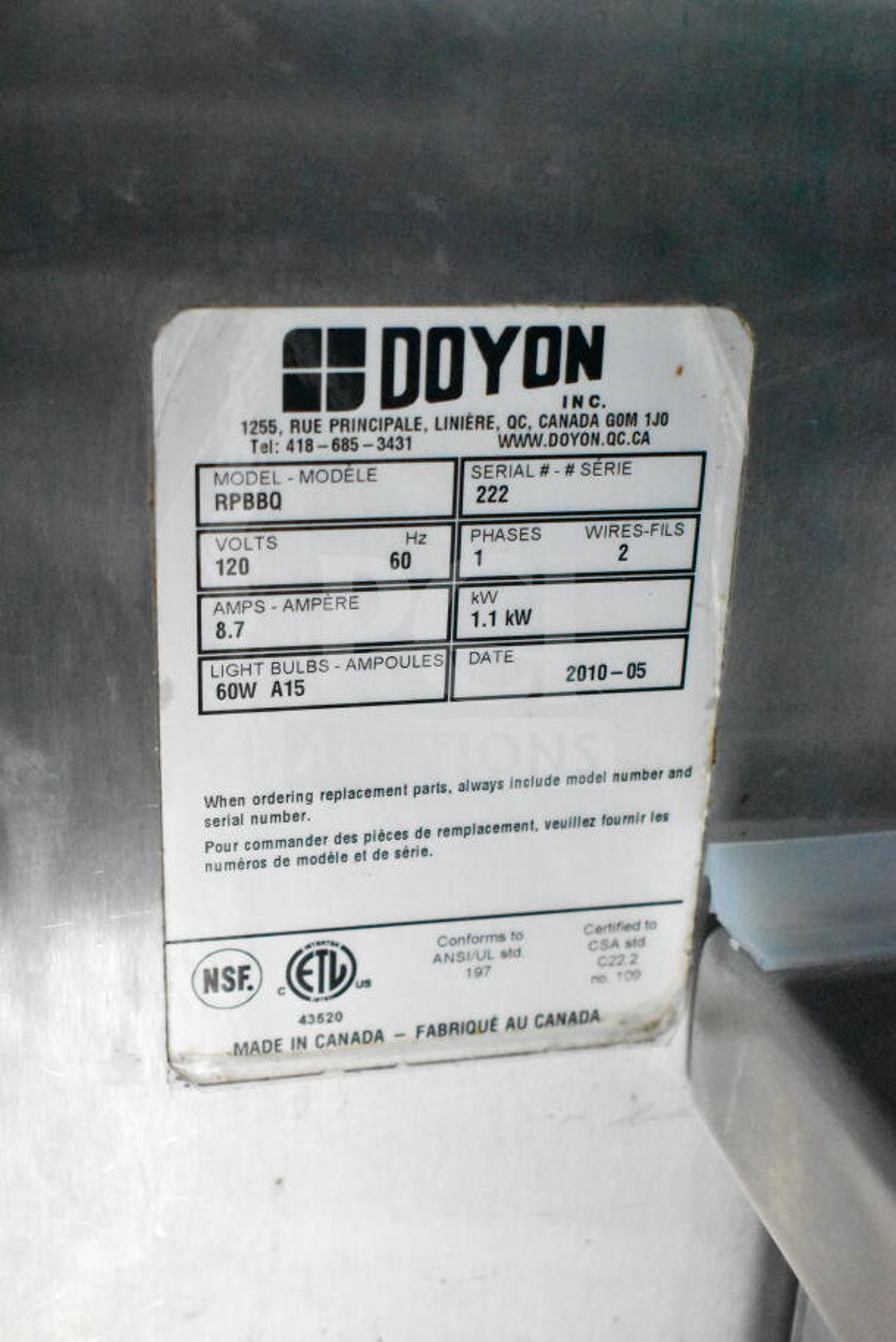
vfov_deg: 42.3
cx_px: 448
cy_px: 671
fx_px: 1735
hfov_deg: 29.0
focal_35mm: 46
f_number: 4.2
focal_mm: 31
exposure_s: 1/4000
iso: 20000
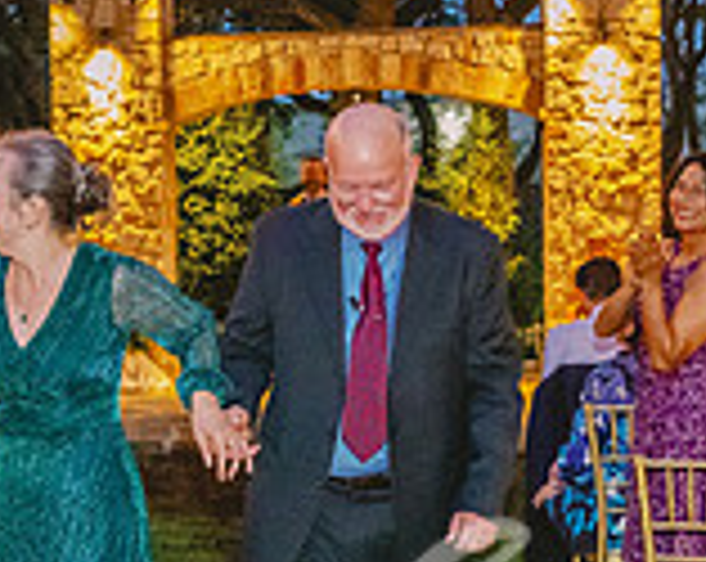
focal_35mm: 87
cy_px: 262
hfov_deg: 21.9
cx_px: 239
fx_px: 1814
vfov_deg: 17.6
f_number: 2.8
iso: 8000
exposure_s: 1/200
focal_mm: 24
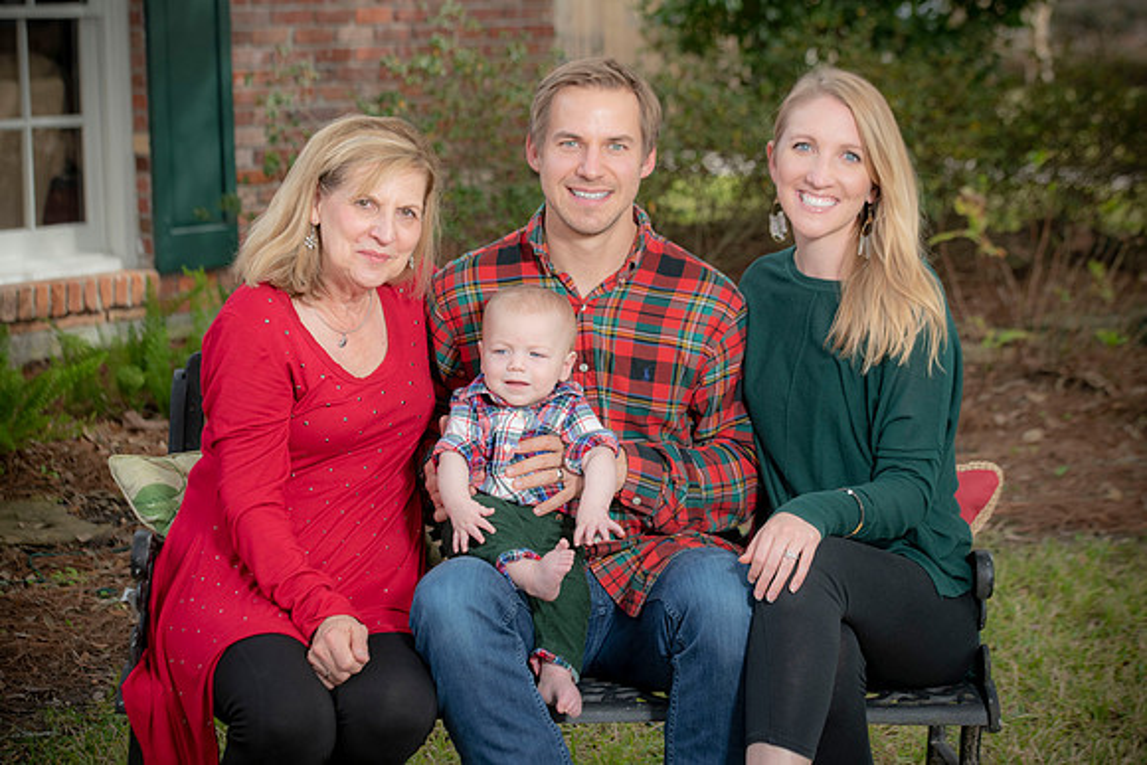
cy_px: 382
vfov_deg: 15.2
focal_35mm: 90
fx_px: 2868
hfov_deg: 22.6
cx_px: 574
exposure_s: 1/200
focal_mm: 90
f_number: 5.6
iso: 320
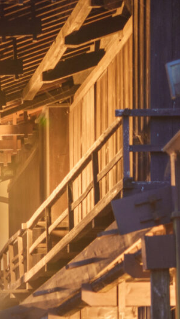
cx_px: -367
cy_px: 503
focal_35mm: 271
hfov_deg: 4.3
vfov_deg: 7.8
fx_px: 2296
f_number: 4
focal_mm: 54
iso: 400
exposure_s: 30
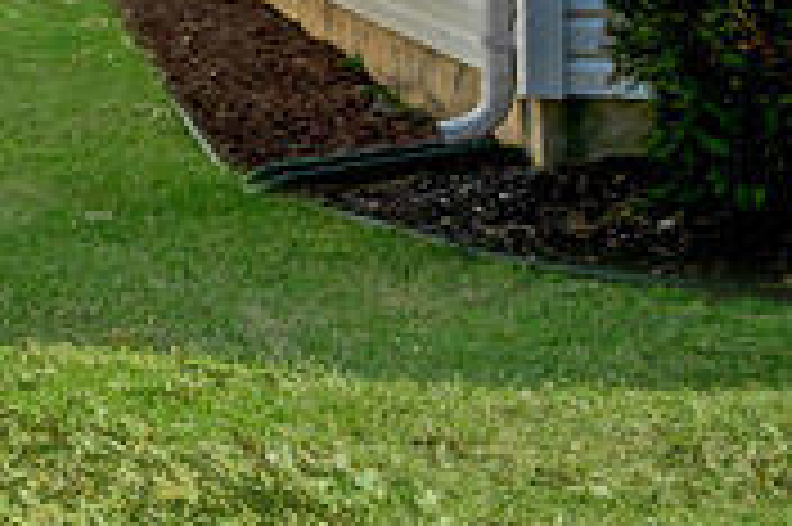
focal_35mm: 91
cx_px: -1386
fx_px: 2000
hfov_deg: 12.7
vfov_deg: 14.3
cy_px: -196
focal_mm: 16
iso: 200
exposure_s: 1/250
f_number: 8
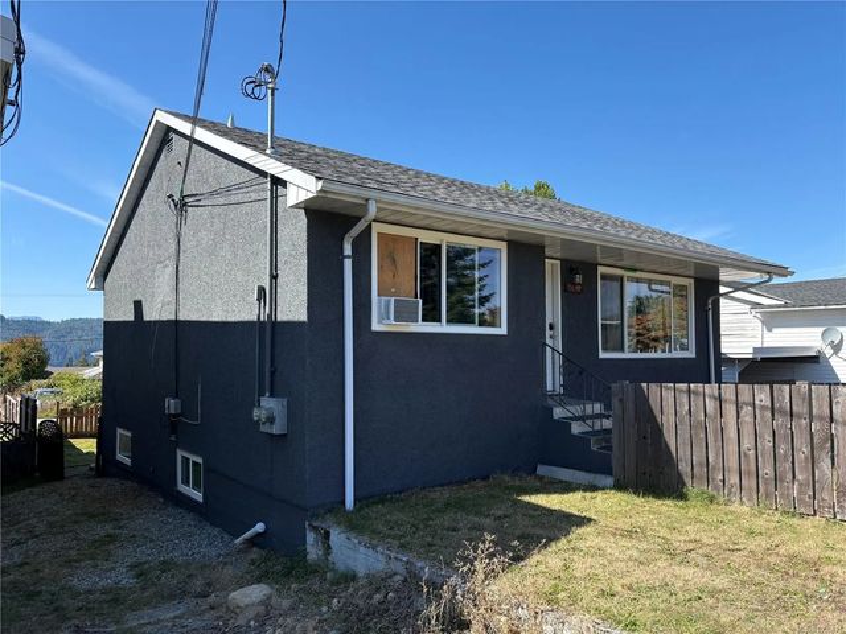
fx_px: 635
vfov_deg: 53.1
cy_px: 317
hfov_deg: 67.3
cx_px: 423
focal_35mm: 26
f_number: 1.6
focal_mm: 5.96
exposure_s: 1/1587
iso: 50
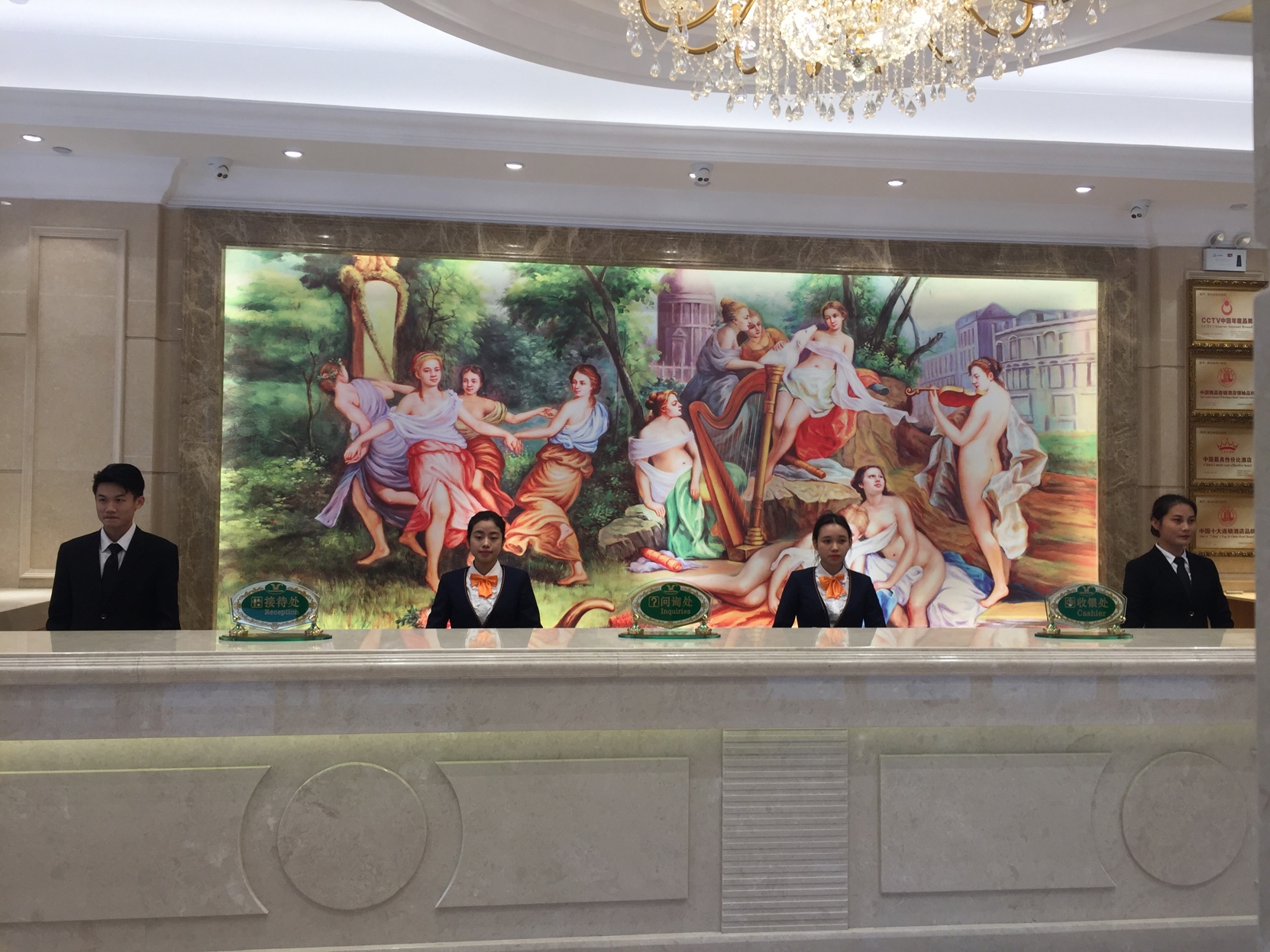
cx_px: 635
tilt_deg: +1.2
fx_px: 1064
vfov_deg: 48.2
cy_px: 476
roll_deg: -2.3
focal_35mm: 29
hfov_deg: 61.7
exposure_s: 1/50
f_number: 2.2
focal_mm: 4.15
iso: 40
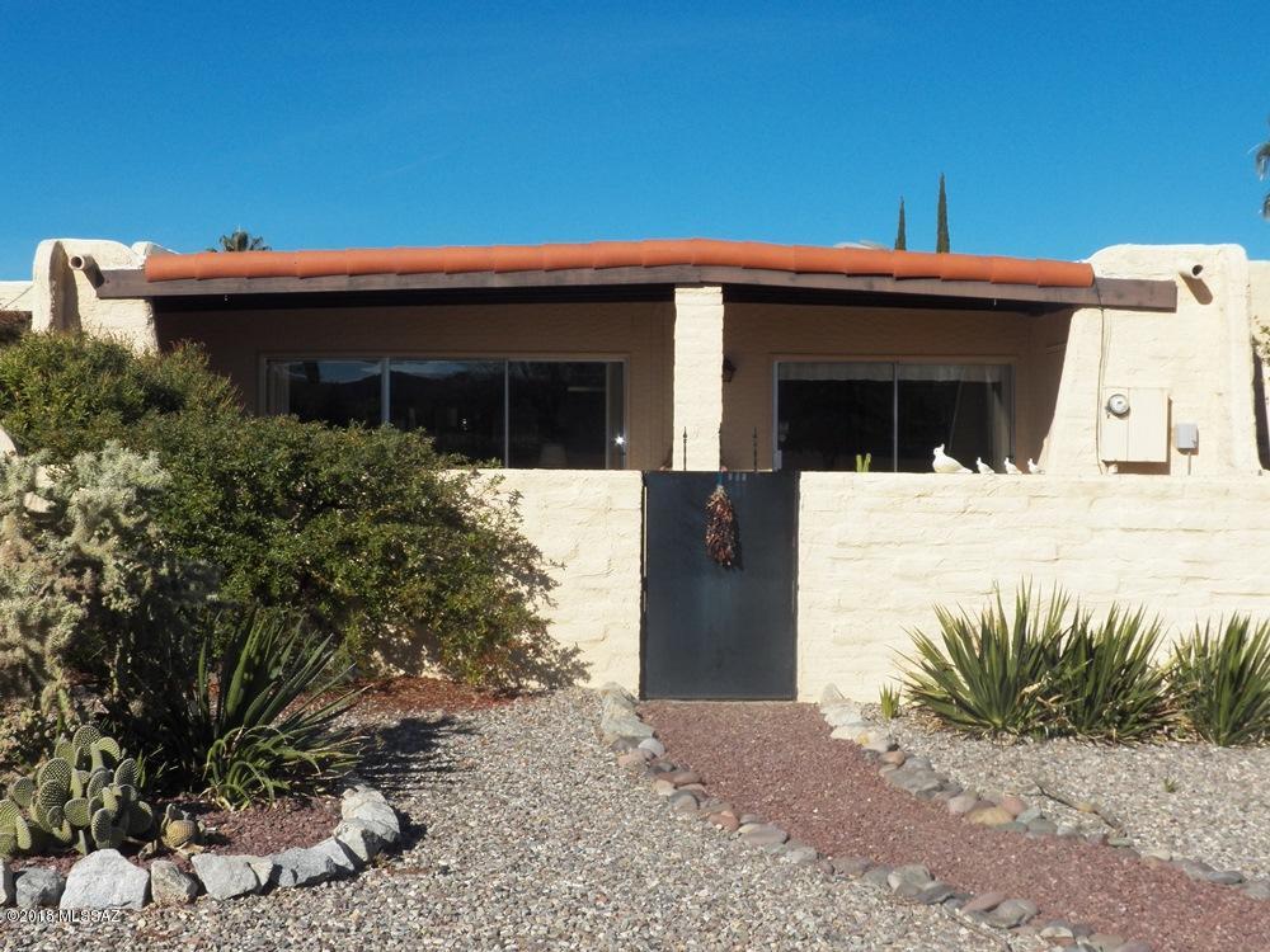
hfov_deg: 38.2
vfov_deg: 29.1
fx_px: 1834
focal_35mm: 50
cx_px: 635
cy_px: 476
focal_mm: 8.9
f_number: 5
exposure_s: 1/1250
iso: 125
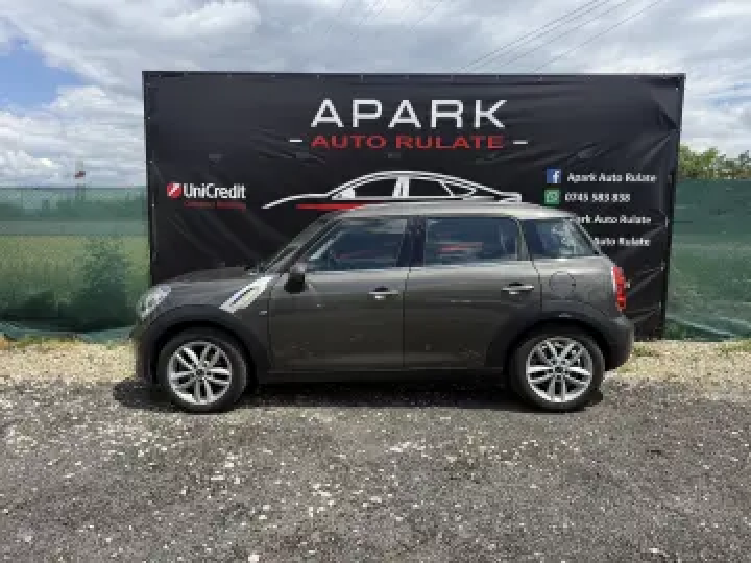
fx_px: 521
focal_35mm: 24
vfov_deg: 56.8
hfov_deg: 71.6
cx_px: 376
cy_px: 282
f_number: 1.78
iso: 80
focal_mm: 6.76
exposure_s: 1/3759
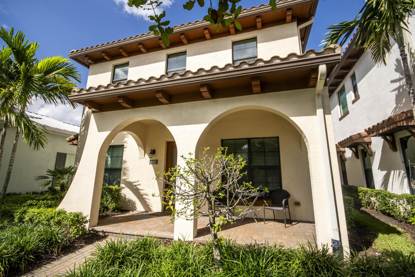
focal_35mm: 15
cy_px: 138
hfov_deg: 100.4
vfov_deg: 77.3
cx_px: 208
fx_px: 173
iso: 100
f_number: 8
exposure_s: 1/400
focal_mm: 10
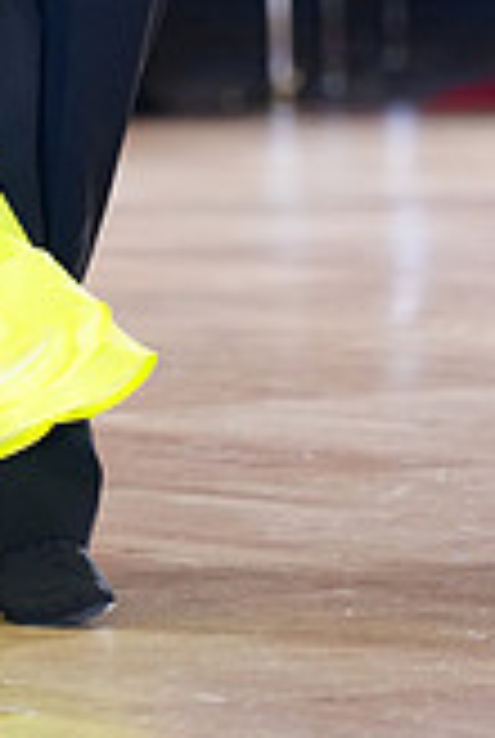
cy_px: -333
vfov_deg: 3.9
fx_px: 10885
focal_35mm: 530
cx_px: -133
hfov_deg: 2.6
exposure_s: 1/320
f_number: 2.8
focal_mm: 150
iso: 2500
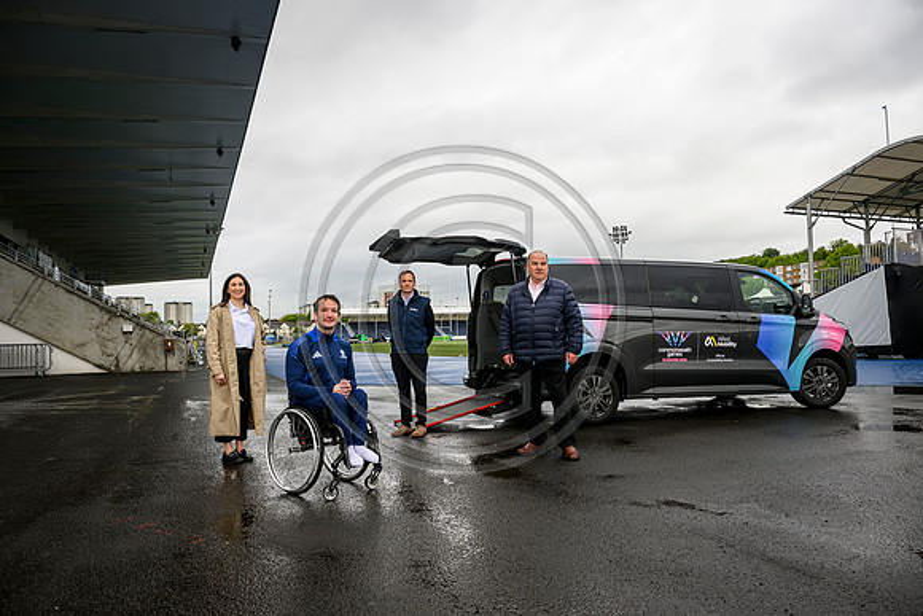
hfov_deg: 73.7
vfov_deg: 53.2
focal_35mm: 24
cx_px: 462
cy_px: 308
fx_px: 615
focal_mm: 24
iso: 250
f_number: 8
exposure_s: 1/160
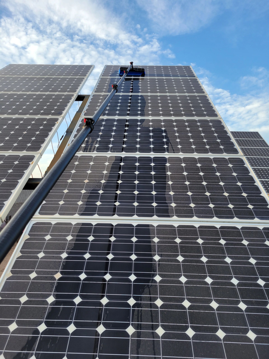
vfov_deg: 67.3
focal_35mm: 26
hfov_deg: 53.1
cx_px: 134
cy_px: 180
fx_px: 269
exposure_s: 1/590
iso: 40
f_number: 1.8
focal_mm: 5.4
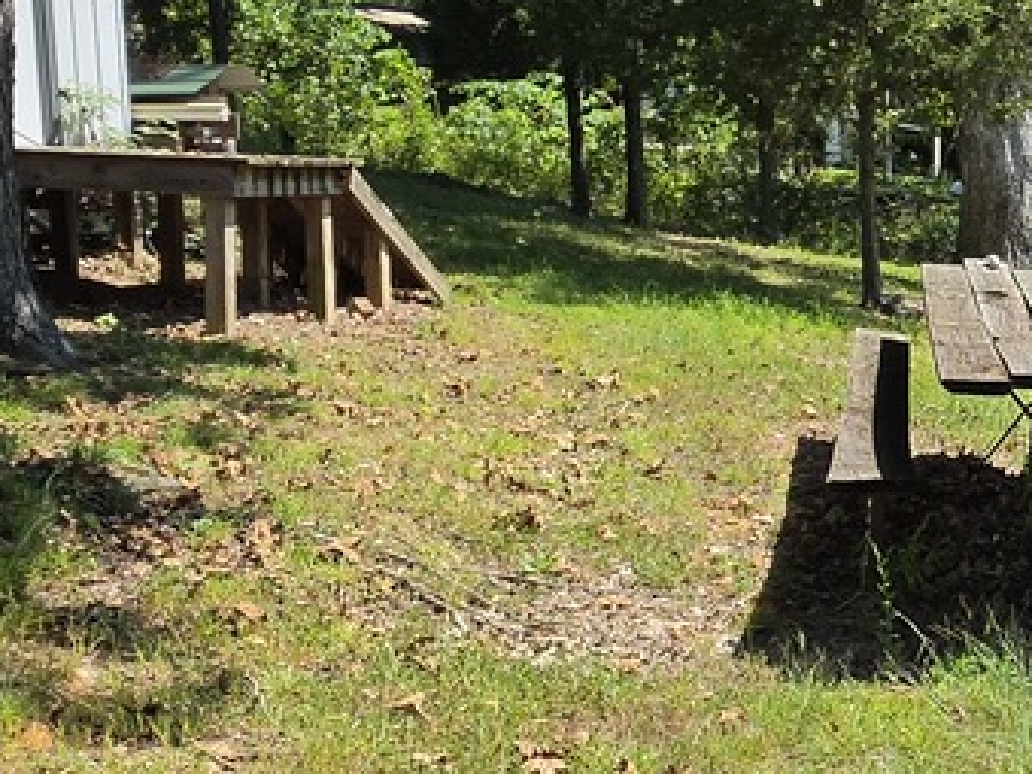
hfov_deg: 31.8
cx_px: 1071
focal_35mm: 55
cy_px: 455
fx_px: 1640
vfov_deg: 26.5
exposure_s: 1/1242
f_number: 1.9
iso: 32
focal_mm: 2.2
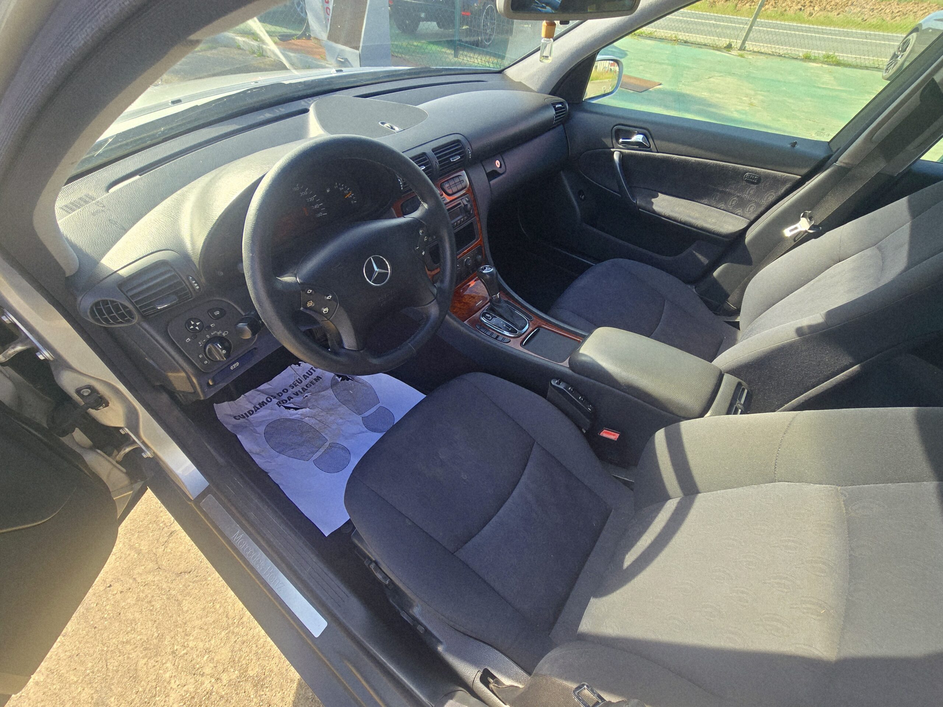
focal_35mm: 13
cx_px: 472
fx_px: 354
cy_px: 354
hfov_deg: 106.2
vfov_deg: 89.9
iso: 50
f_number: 2.2
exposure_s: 1/292
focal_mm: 2.2
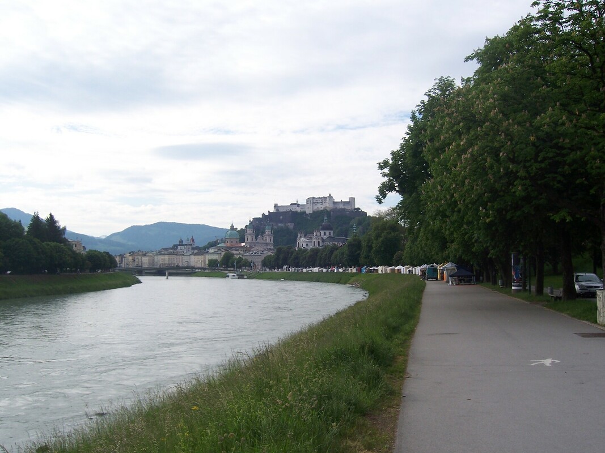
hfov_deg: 51.4
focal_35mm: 36
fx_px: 629
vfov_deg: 39.6
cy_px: 226
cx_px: 302
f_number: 4.5
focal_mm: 6.2
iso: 80
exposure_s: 1/500
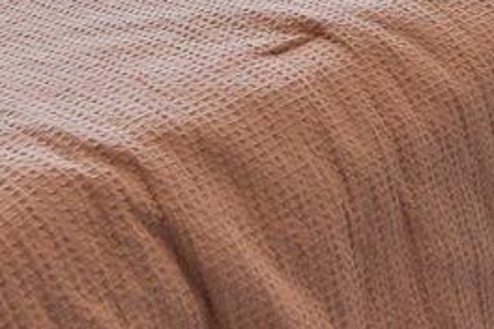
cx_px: 565
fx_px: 1701
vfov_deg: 9.1
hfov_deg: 16.0
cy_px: -635
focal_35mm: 124
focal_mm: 16
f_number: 8
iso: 400
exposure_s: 1/8
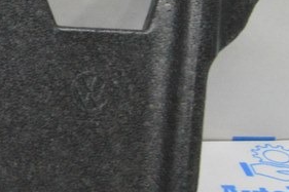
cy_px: -17
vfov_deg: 10.3
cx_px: -184
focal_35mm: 131
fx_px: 1051
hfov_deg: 14.3
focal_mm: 24
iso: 6400
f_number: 20
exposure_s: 1/20
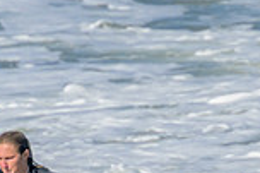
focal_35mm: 3930
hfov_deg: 0.5
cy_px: 325
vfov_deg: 0.3
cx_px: -11
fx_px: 28352
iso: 560
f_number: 11
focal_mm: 800
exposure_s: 1/2000
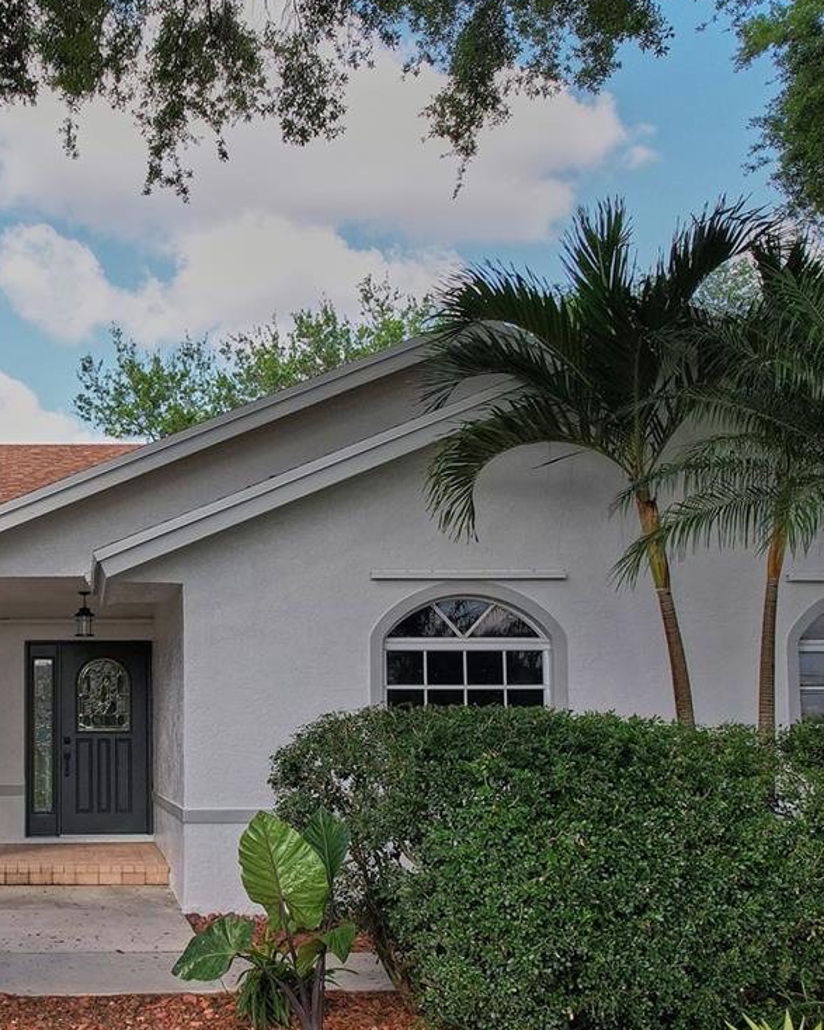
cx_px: 100
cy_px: 596
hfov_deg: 32.0
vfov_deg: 41.0
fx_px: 1372
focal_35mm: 45
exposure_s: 1/50
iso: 100
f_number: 2.8
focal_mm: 8.38
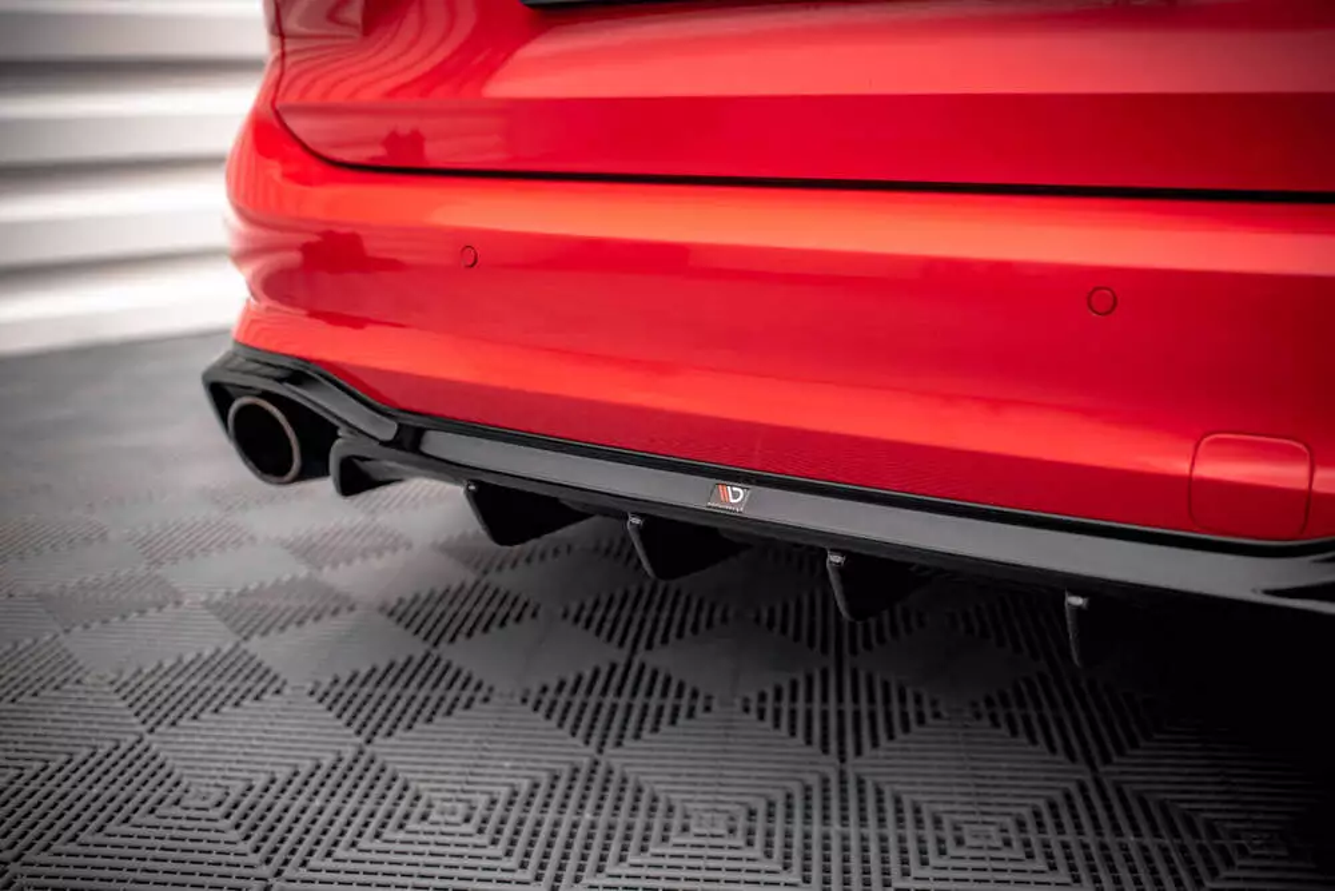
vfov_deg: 37.8
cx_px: 667
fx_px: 1301
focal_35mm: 35
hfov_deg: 54.3
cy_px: 445
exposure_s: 1/100
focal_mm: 35
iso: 1000
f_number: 2.2
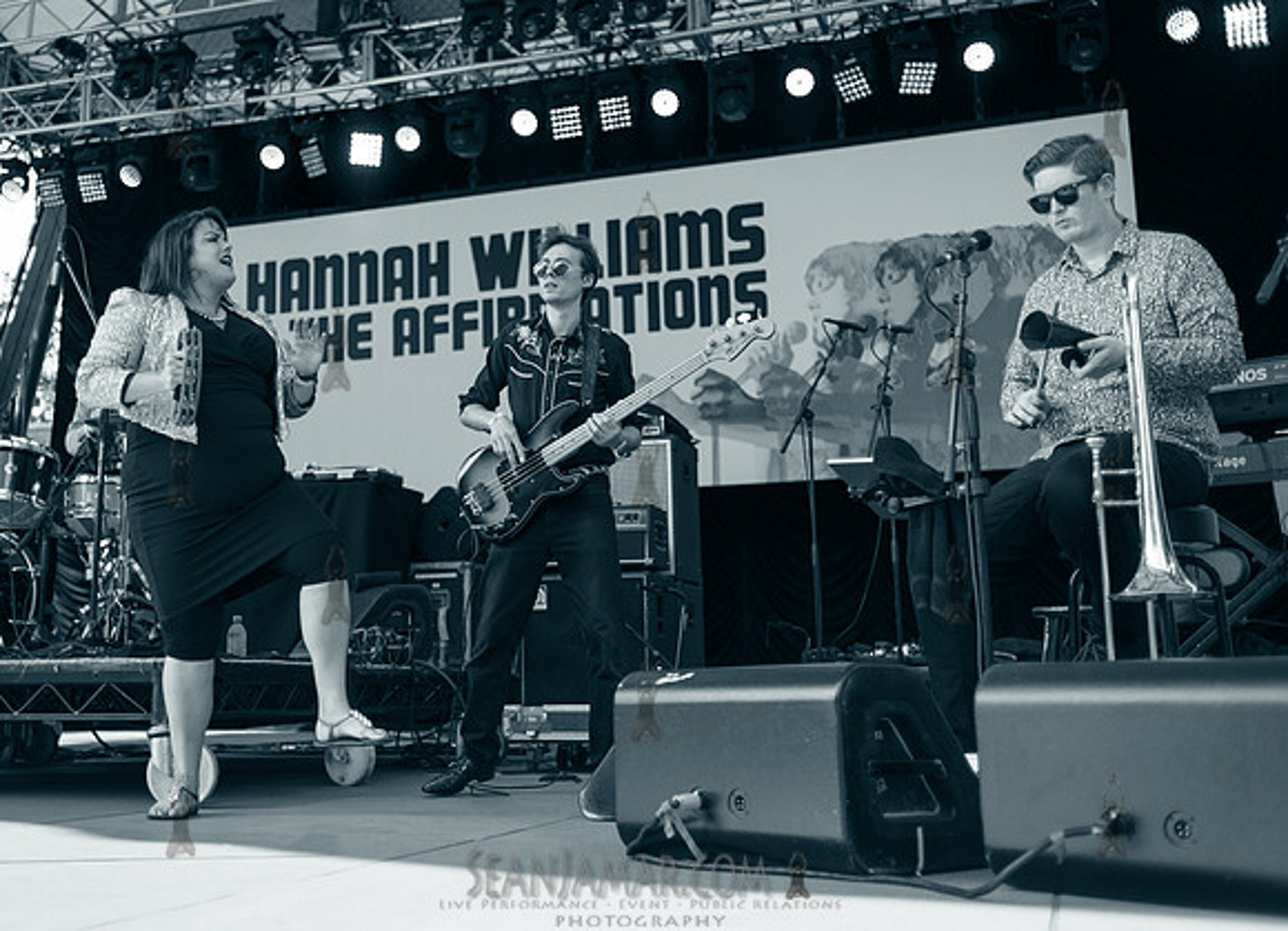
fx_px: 1506
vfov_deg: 34.3
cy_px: 414
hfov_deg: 46.1
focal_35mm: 41
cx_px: 514
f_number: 2
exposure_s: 1/3200
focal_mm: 35
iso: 200
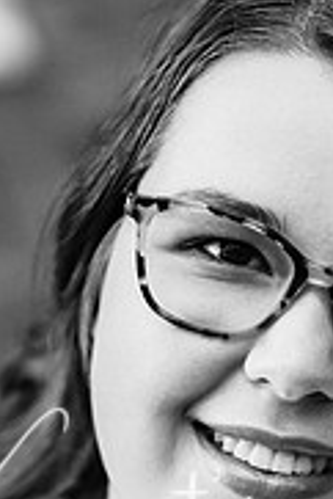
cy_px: 463
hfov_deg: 6.5
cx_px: 314
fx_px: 2922
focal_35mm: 211
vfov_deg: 9.7
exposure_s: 1/320
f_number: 2.8
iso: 800
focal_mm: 85
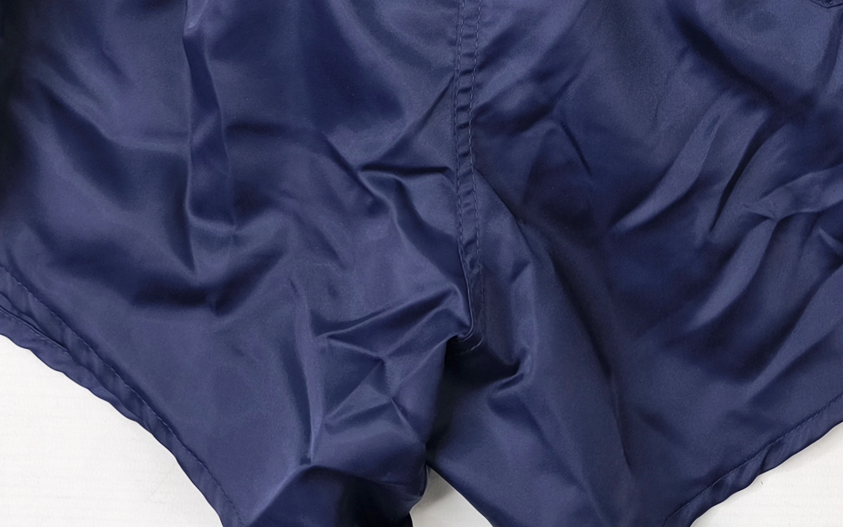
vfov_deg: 20.7
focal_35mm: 60
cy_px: -44
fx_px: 1378
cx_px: 510
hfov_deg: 33.9
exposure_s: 1/100
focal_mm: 6.92
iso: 80
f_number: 1.9
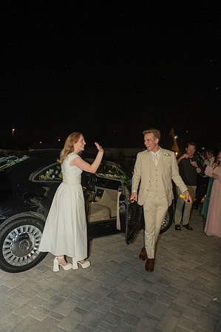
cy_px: 166
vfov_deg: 73.8
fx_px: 221
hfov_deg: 53.0
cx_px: 110
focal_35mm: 24
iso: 2000
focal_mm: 24
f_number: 2.8
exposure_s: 1/200
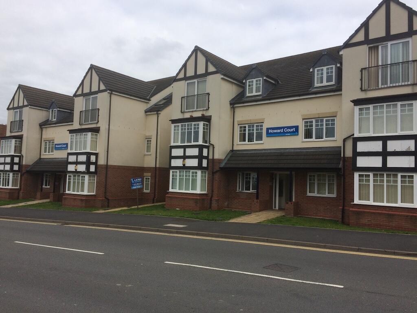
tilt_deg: +3.9
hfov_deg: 61.7
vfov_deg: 48.2
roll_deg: -1.0
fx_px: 349
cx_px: 208
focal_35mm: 29
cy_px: 156
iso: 32
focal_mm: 4.15
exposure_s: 1/1953
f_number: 2.2
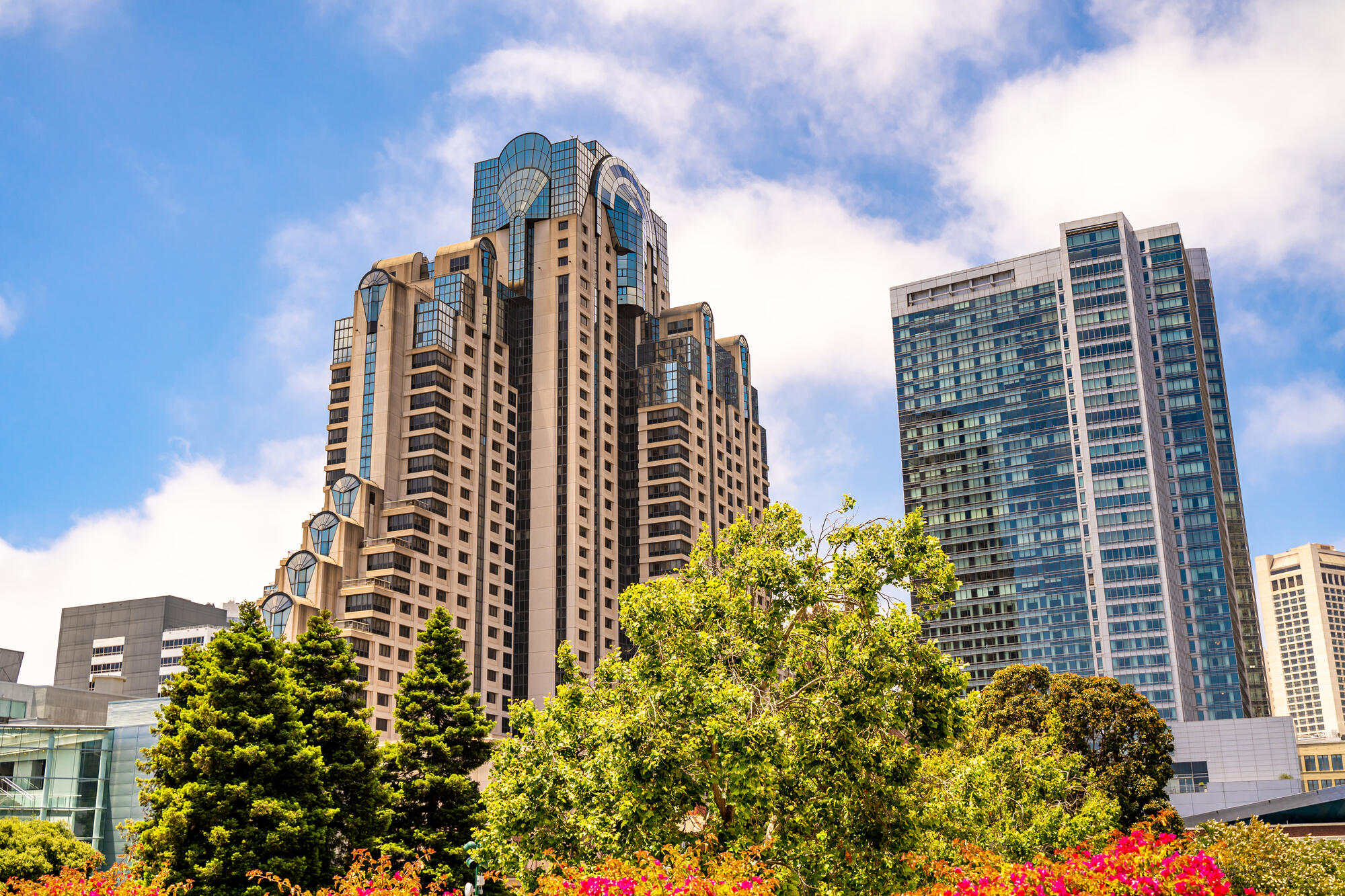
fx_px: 1420
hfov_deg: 50.7
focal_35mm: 38
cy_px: 448
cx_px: 672
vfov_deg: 35.0
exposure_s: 1/2000
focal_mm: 38
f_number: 3.5
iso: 125
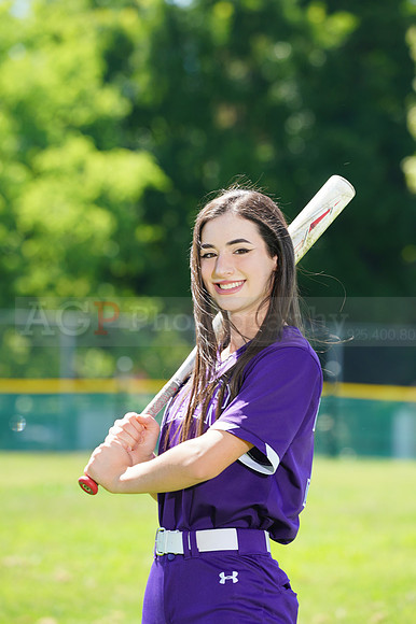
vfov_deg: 7.0
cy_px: 312
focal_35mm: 294
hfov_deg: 4.7
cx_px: 208
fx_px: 5102
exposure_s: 1/160
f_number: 9
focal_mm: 294
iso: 200
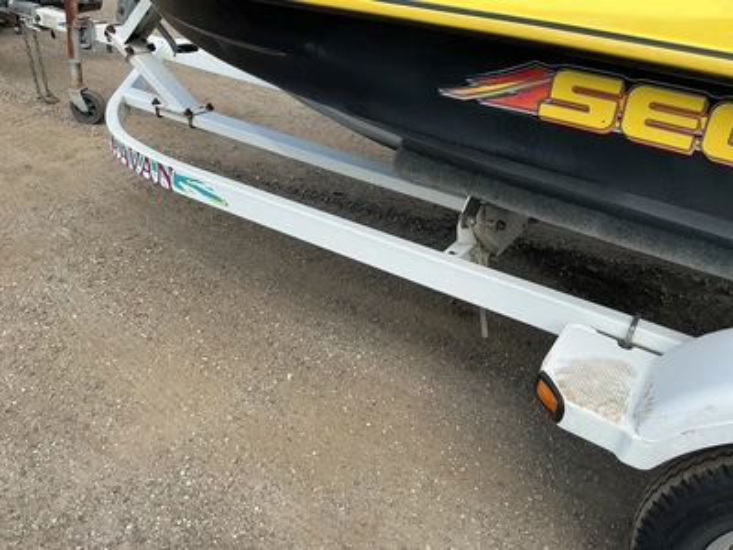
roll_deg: -3.7
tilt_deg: -31.3
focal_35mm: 28
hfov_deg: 63.4
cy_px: 275
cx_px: 366
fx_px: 593
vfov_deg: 49.7
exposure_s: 1/556
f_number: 1.8
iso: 25
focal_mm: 3
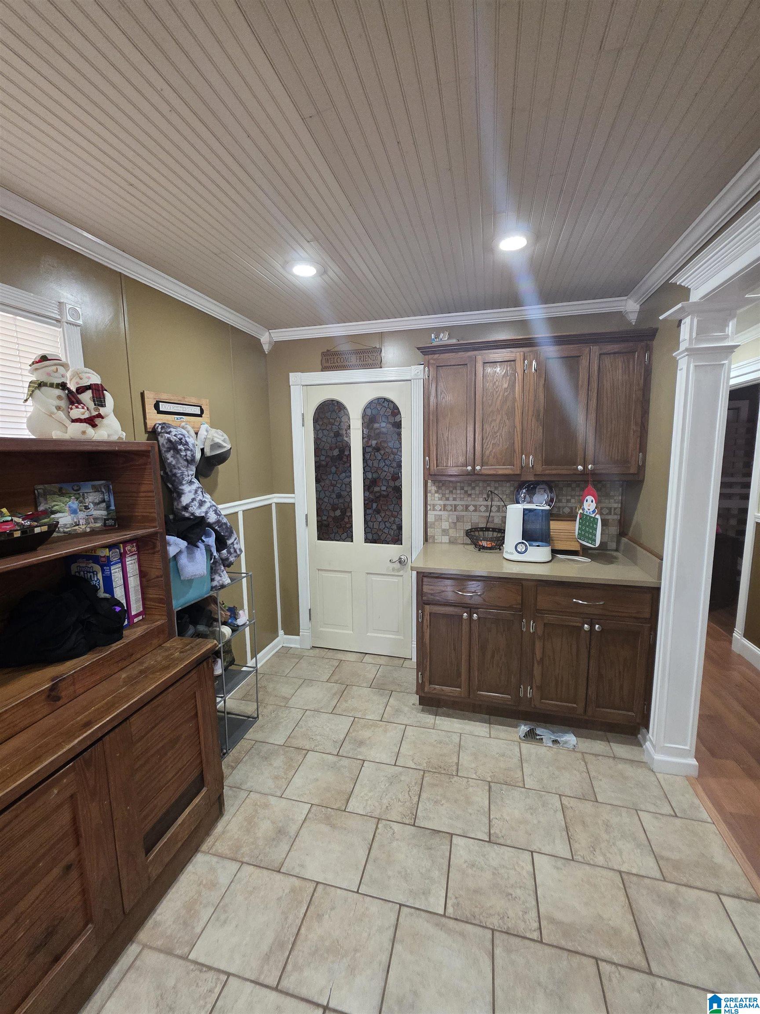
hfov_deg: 89.9
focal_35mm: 13
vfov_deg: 106.2
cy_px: 507
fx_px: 381
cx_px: 380
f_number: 1.9
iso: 400
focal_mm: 2.2
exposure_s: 1/60
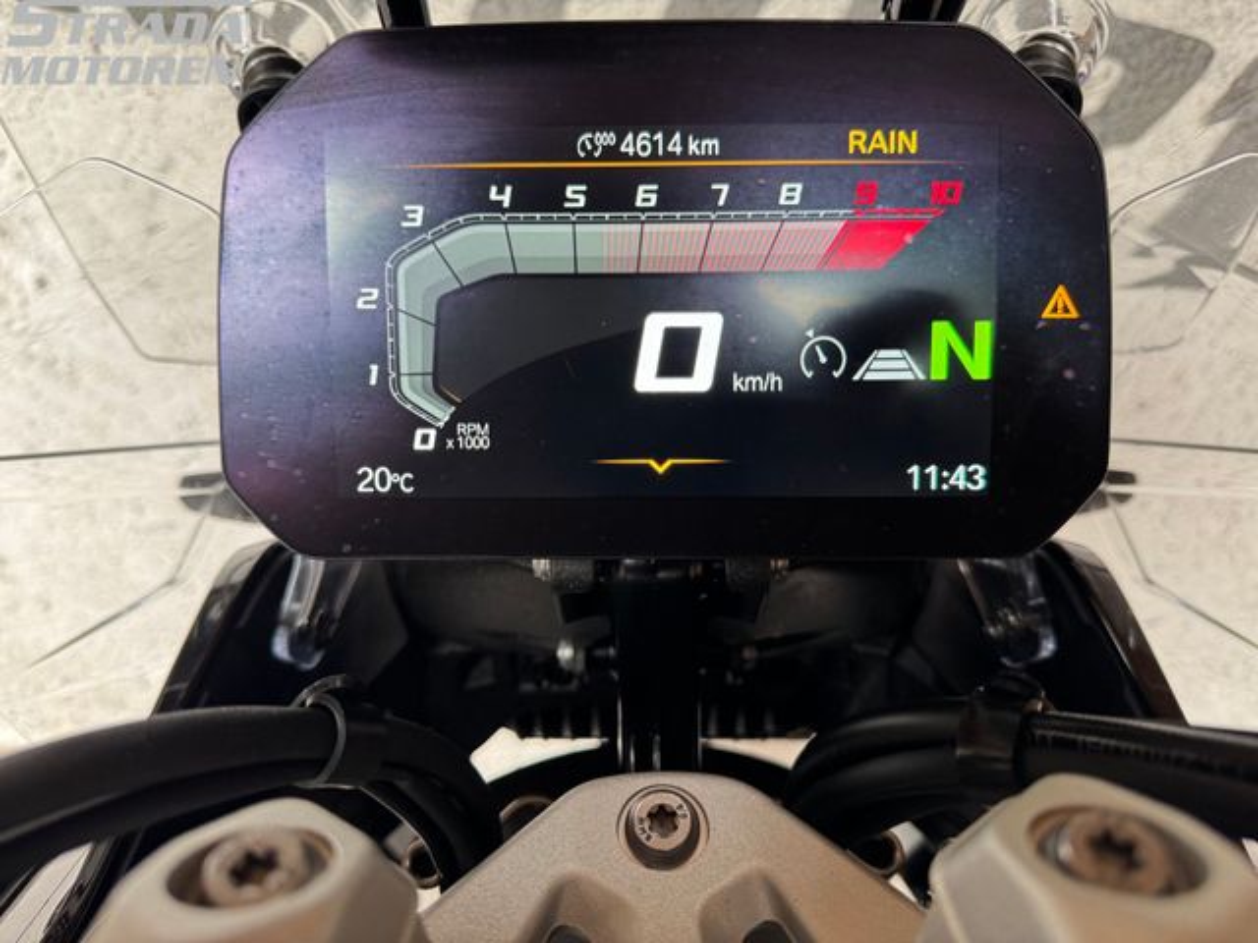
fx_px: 872
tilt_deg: -29.2
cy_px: 472
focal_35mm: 24
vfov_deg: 56.8
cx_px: 629
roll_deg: -13.4
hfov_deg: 71.6
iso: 160
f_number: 1.78
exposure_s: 1/113
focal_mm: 6.76
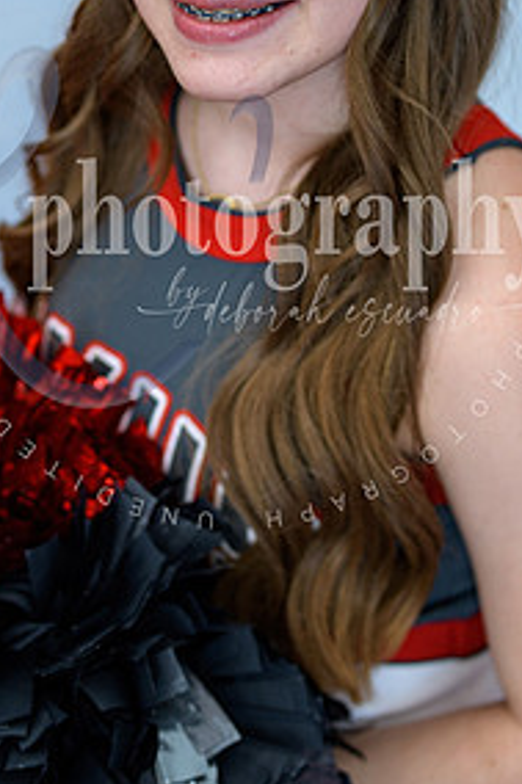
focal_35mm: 111
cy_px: 174
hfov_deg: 12.3
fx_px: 2417
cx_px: 185
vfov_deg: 18.3
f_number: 2.8
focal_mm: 70
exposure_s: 1/125
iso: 250
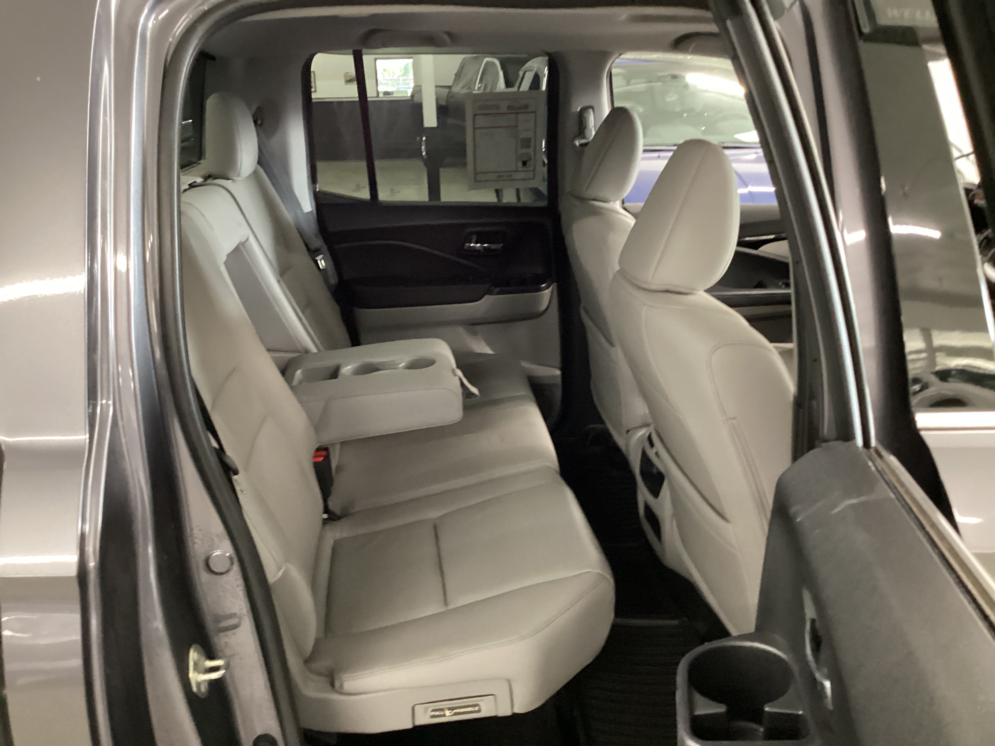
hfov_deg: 58.4
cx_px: 498
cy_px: 373
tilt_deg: -19.6
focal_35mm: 31
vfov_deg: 45.4
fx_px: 891
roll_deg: +2.7
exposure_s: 1/25
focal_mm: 3.3
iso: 500
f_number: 2.4
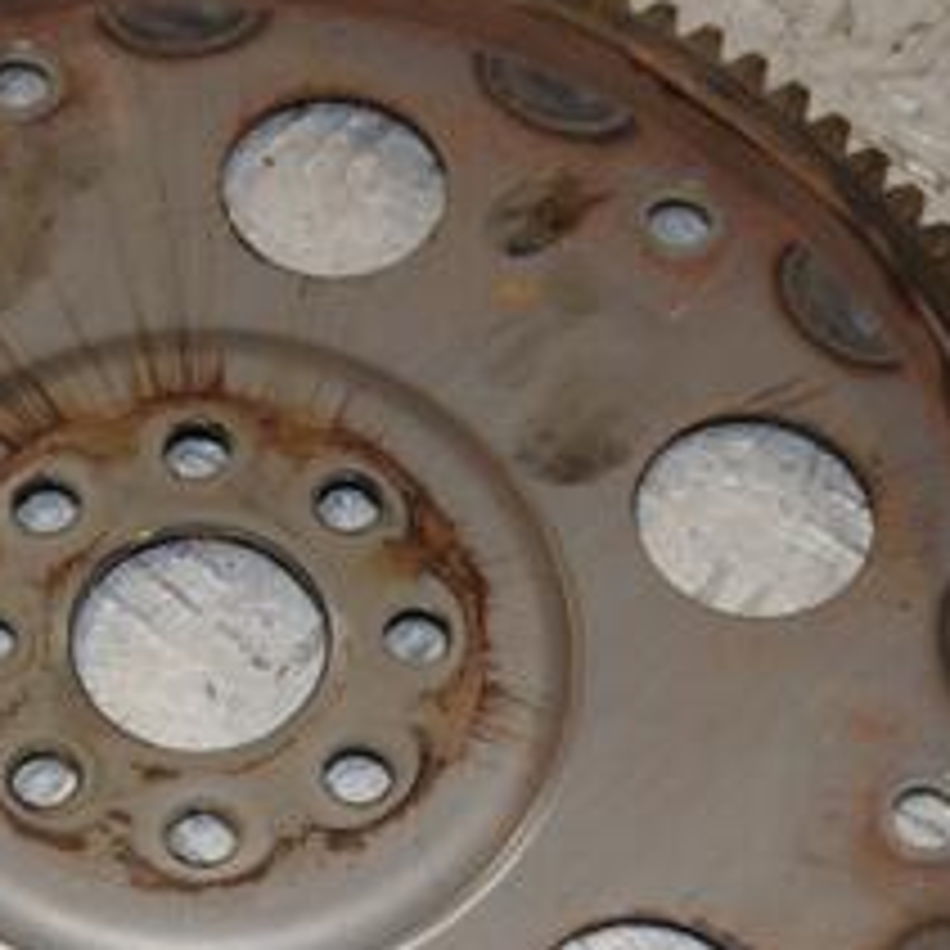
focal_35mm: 116
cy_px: 707
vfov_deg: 15.0
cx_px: 185
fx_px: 3602
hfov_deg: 14.9
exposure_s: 1/200
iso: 800
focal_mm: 32
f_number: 7.1
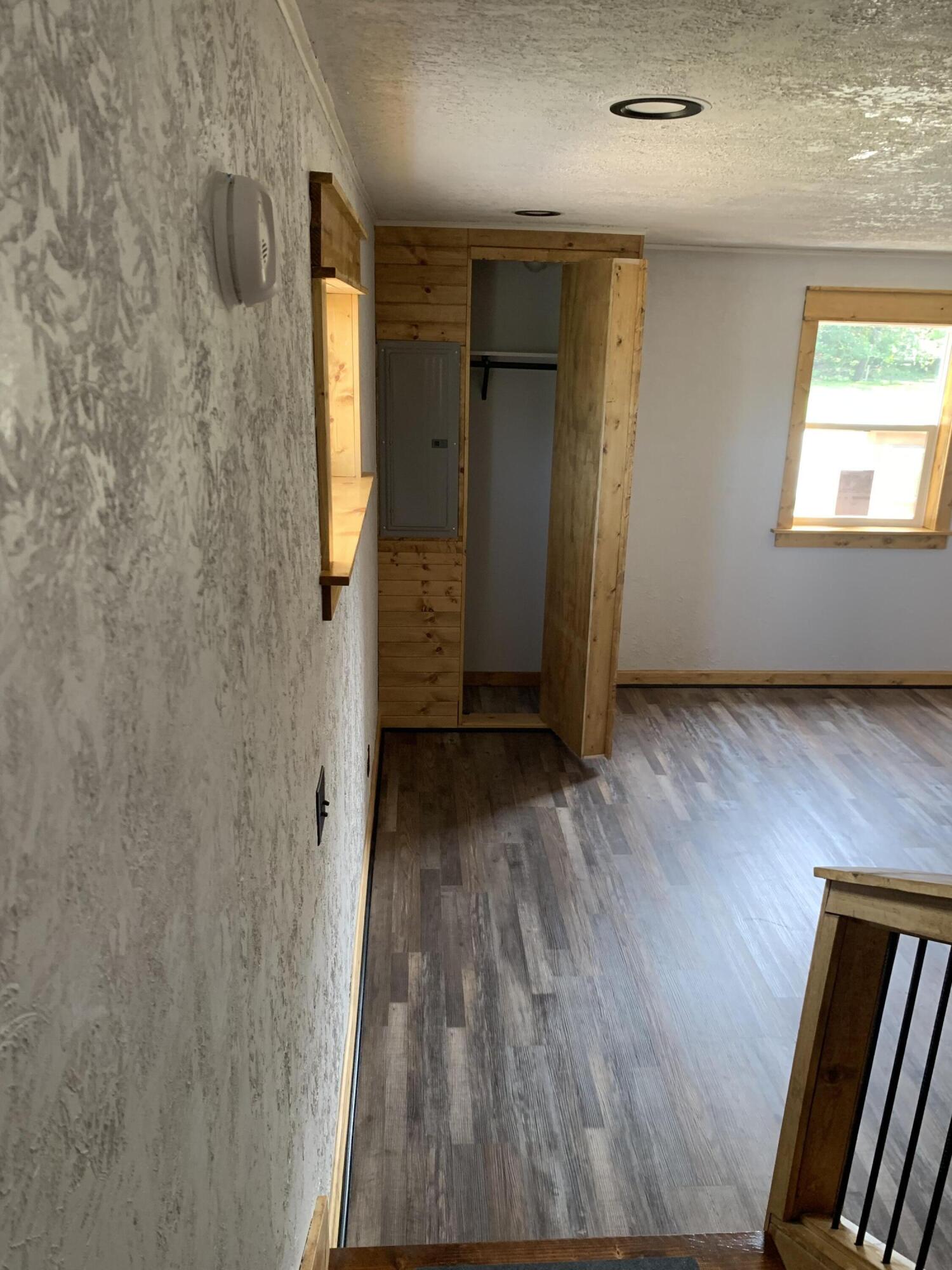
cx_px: 476
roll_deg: -1.3
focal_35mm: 26
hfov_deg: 53.1
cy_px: 635
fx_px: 953
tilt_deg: -17.6
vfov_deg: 67.3
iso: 125
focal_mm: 4.25
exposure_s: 1/60
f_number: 1.8
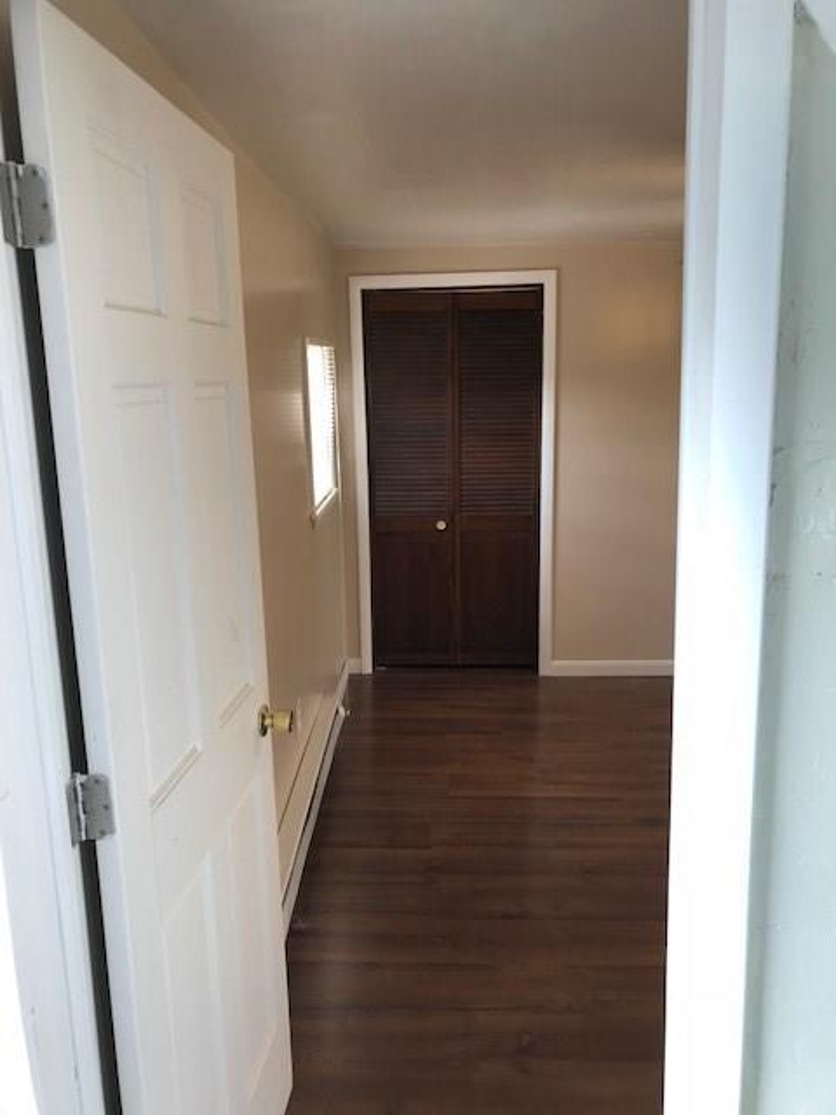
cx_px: 418
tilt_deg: -9.5
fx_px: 902
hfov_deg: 49.7
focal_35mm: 28
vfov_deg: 63.4
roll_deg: +1.9
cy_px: 558
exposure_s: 1/40
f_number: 1.8
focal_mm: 3.99
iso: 25
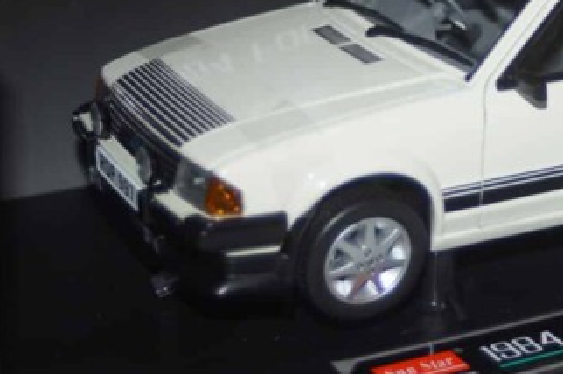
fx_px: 1530
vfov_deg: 13.9
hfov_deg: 20.4
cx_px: 519
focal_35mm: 98
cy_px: 117
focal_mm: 35
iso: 100
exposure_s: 1/160
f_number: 4
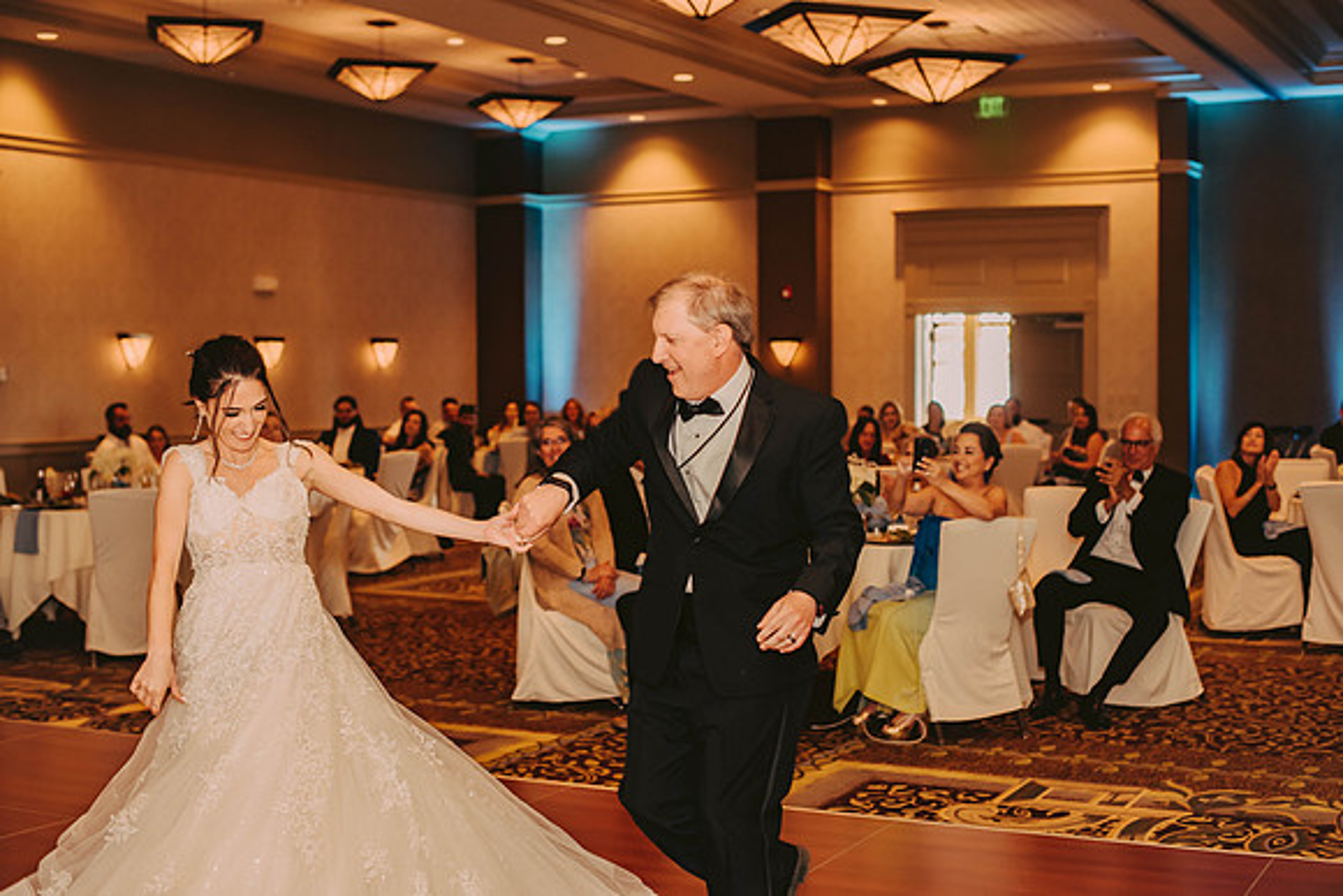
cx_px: 672
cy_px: 448
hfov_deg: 39.6
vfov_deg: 27.0
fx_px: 1866
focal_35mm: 50
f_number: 2.5
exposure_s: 1/125
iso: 800
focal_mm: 50
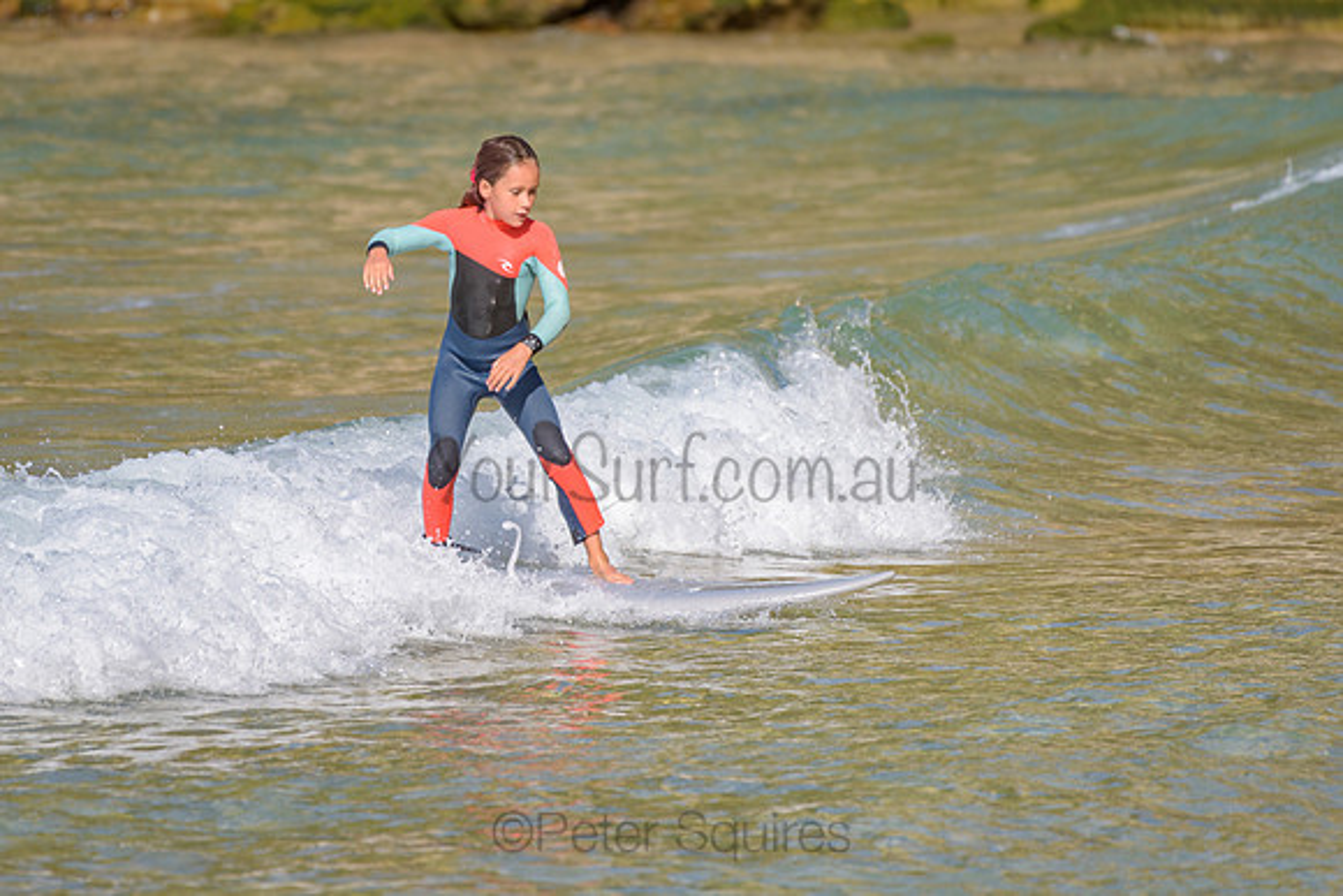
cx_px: 528
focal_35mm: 613
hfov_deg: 3.4
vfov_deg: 2.2
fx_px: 22886
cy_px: 346
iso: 180
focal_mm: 500
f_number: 5.6
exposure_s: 1/2000
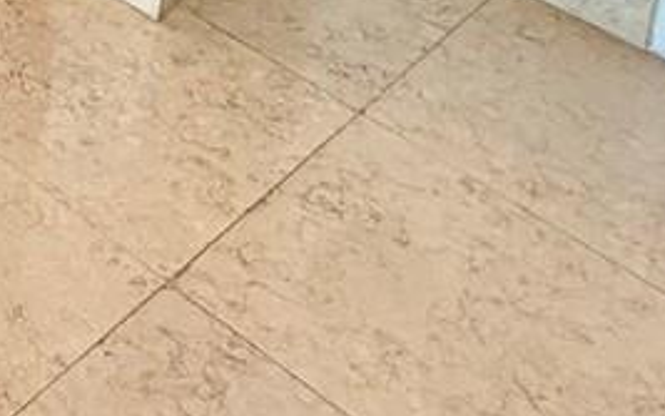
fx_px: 1613
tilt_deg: -11.5
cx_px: -531
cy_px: -755
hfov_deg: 18.3
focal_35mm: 89
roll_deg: -1.6
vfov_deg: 10.9
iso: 250
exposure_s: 1/120
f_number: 2.2
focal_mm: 2.22
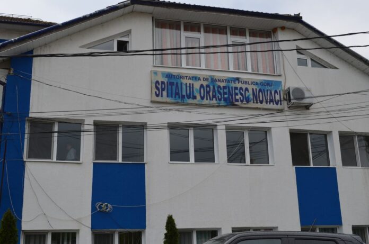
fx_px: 460
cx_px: 184
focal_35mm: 45
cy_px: 122
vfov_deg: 29.7
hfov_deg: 43.7
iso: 100
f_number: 8
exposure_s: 1/250
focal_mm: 30
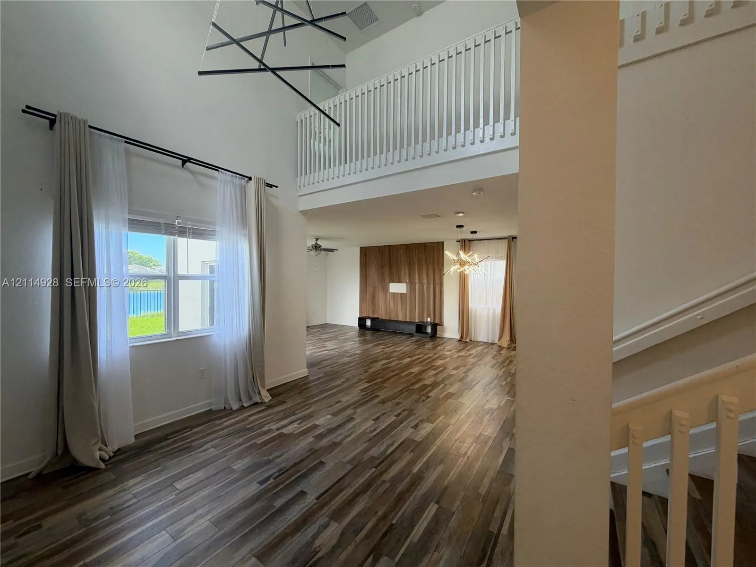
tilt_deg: -1.1
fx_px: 306
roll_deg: -0.2
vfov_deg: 85.7
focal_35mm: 14
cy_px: 284
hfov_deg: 102.1
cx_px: 378
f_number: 2.2
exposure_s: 1/120
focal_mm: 2.22
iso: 250
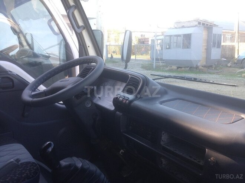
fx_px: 234
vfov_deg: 42.9
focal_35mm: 33
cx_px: 122
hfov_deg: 55.4
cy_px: 92
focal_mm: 4.12
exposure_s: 1/132
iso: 50
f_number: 2.4
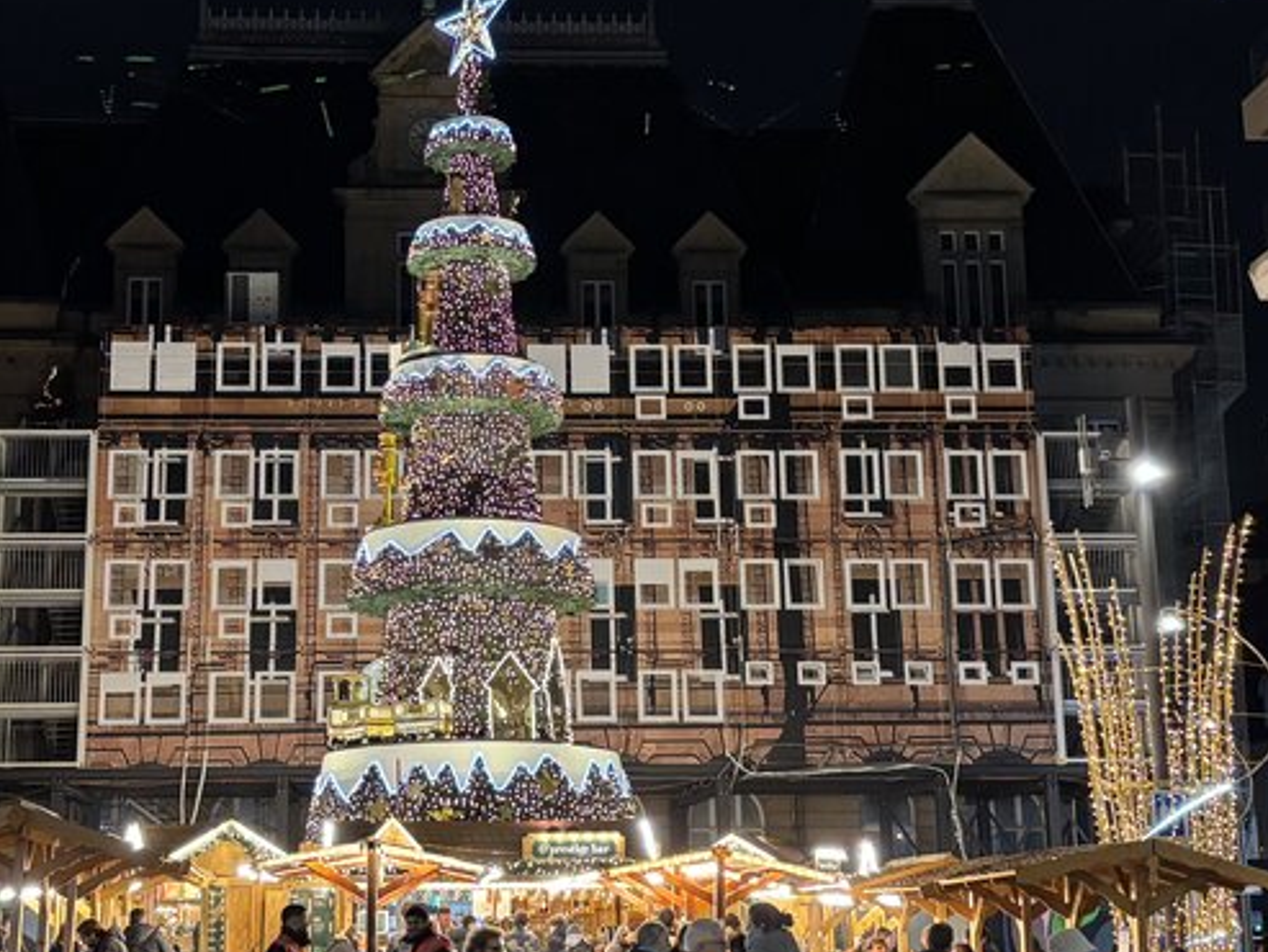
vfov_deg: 27.0
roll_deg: +1.9
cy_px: 455
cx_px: 491
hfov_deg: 35.4
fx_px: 1979
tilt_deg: +11.8
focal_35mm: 54
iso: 400
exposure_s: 1/48
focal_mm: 5.96
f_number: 1.6
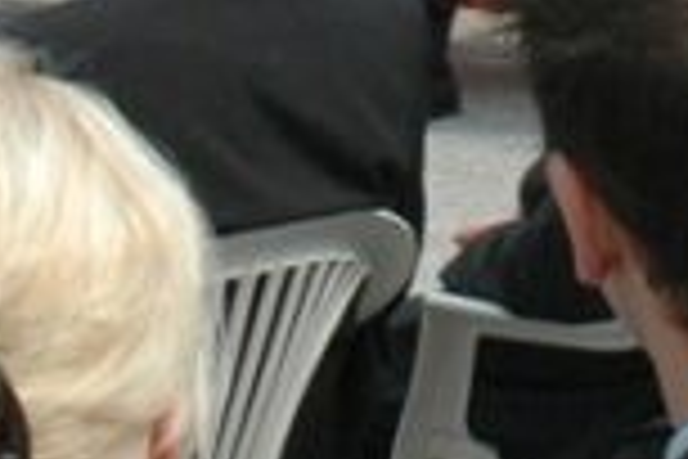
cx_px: 540
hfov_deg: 7.3
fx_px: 5370
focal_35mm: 281
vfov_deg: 4.8
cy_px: -565
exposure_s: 1/160
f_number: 14
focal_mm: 28
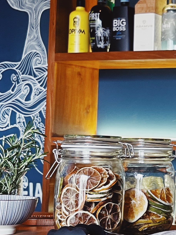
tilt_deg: +3.0
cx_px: 221
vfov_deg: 22.5
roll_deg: -0.8
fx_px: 590
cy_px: 102
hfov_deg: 16.2
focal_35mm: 87
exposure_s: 1/50
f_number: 1.6
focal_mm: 5.1
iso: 125
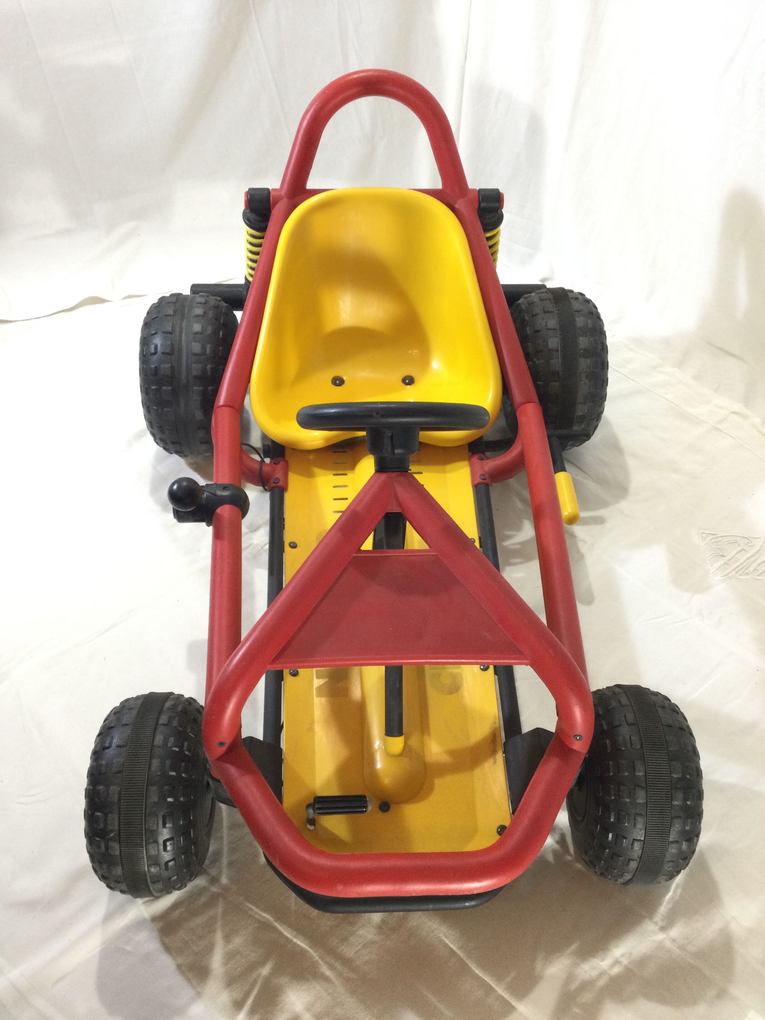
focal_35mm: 31
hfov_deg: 45.4
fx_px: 913
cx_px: 382
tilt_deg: -45.1
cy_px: 510
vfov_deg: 58.4
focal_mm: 3.3
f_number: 2.4
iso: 125
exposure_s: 1/33
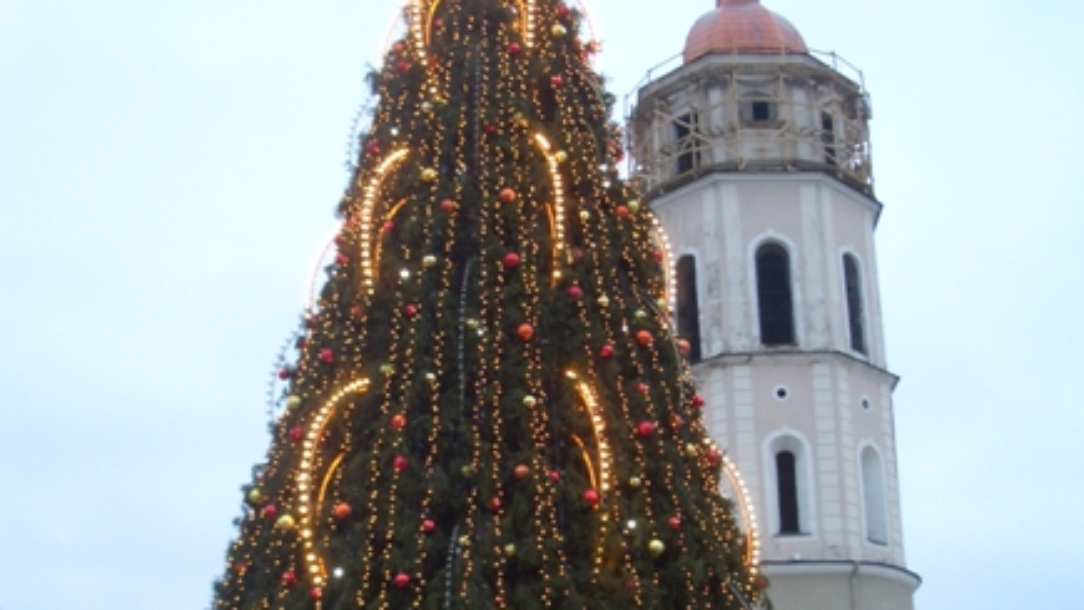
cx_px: 549
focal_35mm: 52
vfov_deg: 22.9
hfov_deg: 39.9
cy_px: 443
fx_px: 1495
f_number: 2.6
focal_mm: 5.8
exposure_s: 1/10
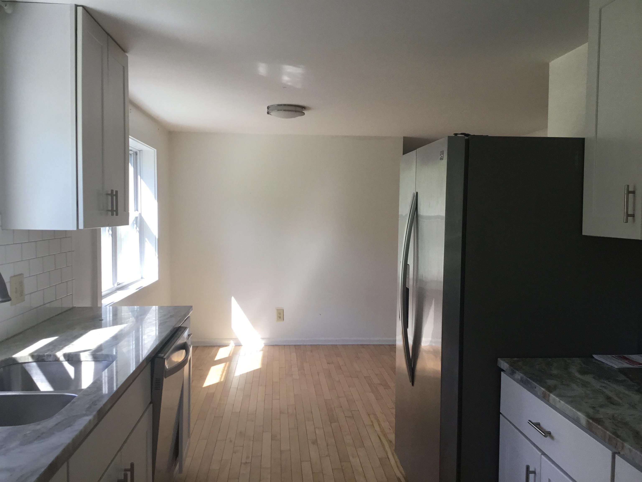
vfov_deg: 45.4
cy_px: 241
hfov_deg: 58.4
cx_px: 321
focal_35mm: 31
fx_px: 575
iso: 40
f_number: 2.4
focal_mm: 3.3
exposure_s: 1/120
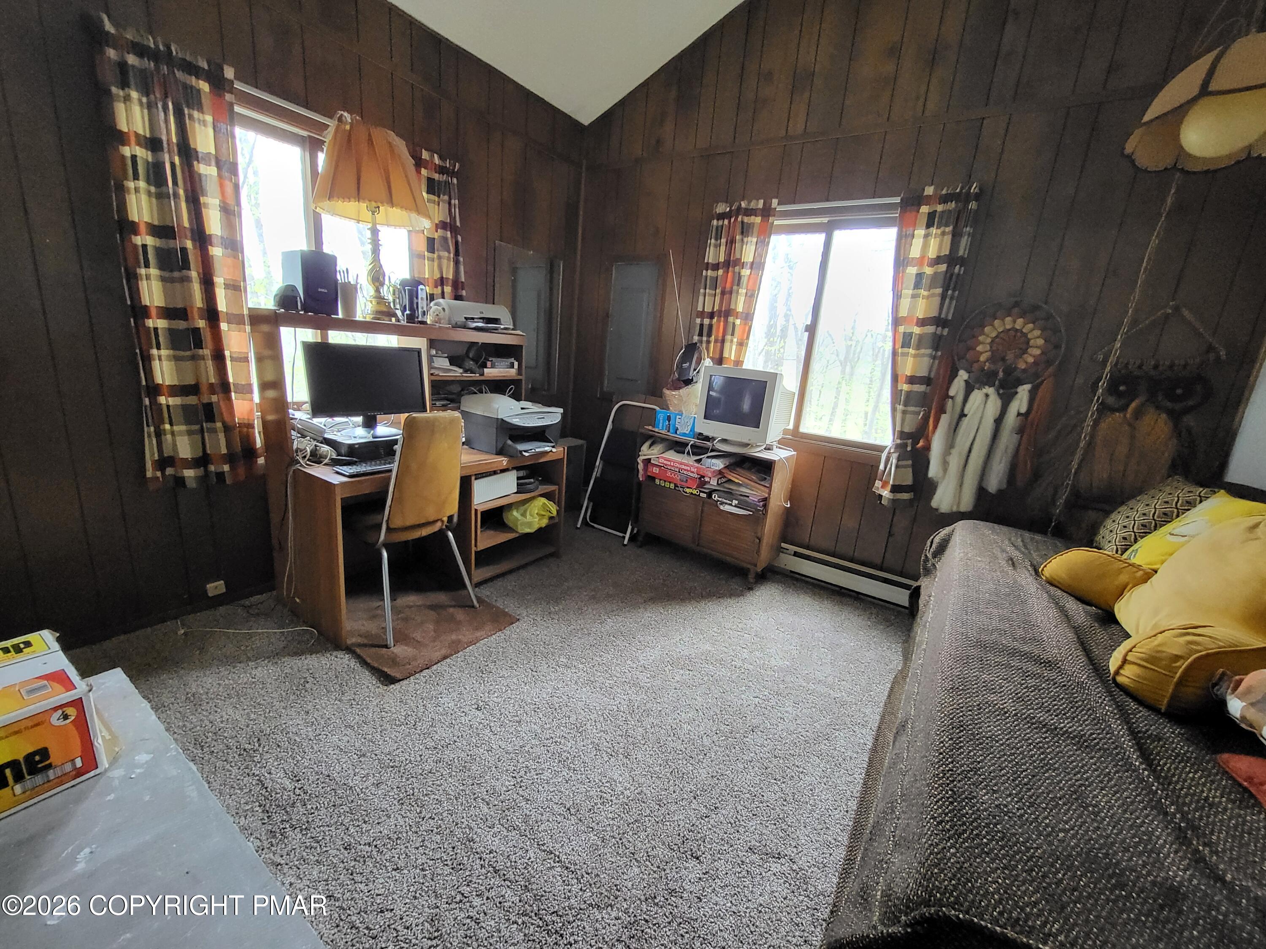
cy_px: 474
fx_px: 475
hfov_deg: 106.2
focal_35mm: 13
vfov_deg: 89.9
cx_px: 633
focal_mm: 1.74
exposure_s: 1/24
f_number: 2.2
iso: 640
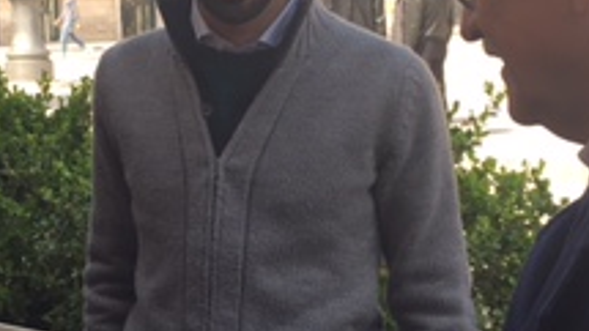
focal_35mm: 94
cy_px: 156
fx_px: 1468
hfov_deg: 22.5
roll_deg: +3.2
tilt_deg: -7.2
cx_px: 145
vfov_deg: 12.9
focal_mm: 4.15
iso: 25
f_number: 2.2
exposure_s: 1/356
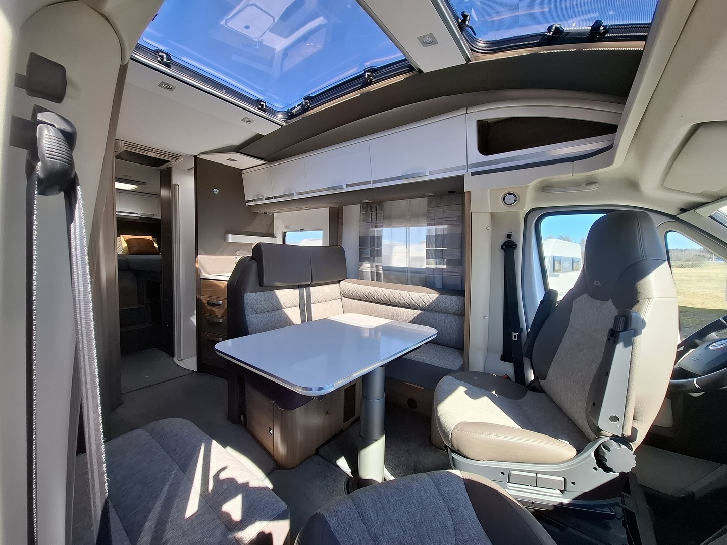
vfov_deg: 89.9
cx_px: 364
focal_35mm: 13
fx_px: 273
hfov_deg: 106.2
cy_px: 272
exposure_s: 1/183
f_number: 2.2
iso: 40
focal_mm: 1.74
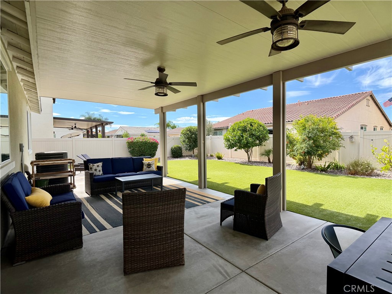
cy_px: 147
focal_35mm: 24
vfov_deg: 56.8
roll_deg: +1.1
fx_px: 272
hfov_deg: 71.6
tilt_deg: -1.2
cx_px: 196
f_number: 1.78
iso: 100
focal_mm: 6.76
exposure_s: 1/2611
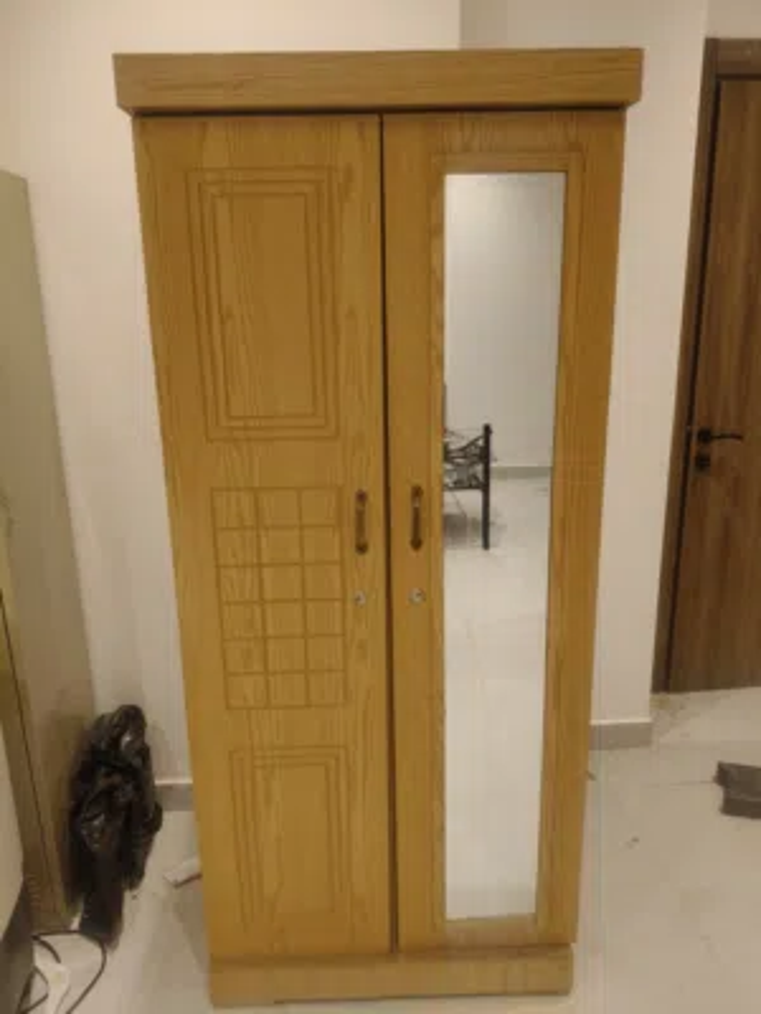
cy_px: 507
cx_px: 380
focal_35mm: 26
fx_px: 762
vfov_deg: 67.3
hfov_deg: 53.1
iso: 320
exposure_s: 1/100
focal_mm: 4.84
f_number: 1.8
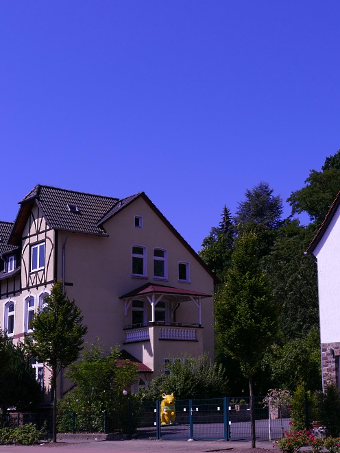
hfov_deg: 22.6
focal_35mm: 64
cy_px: 227
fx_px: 838
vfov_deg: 30.3
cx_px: 282
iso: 125
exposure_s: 1/1600
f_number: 4.5
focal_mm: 16
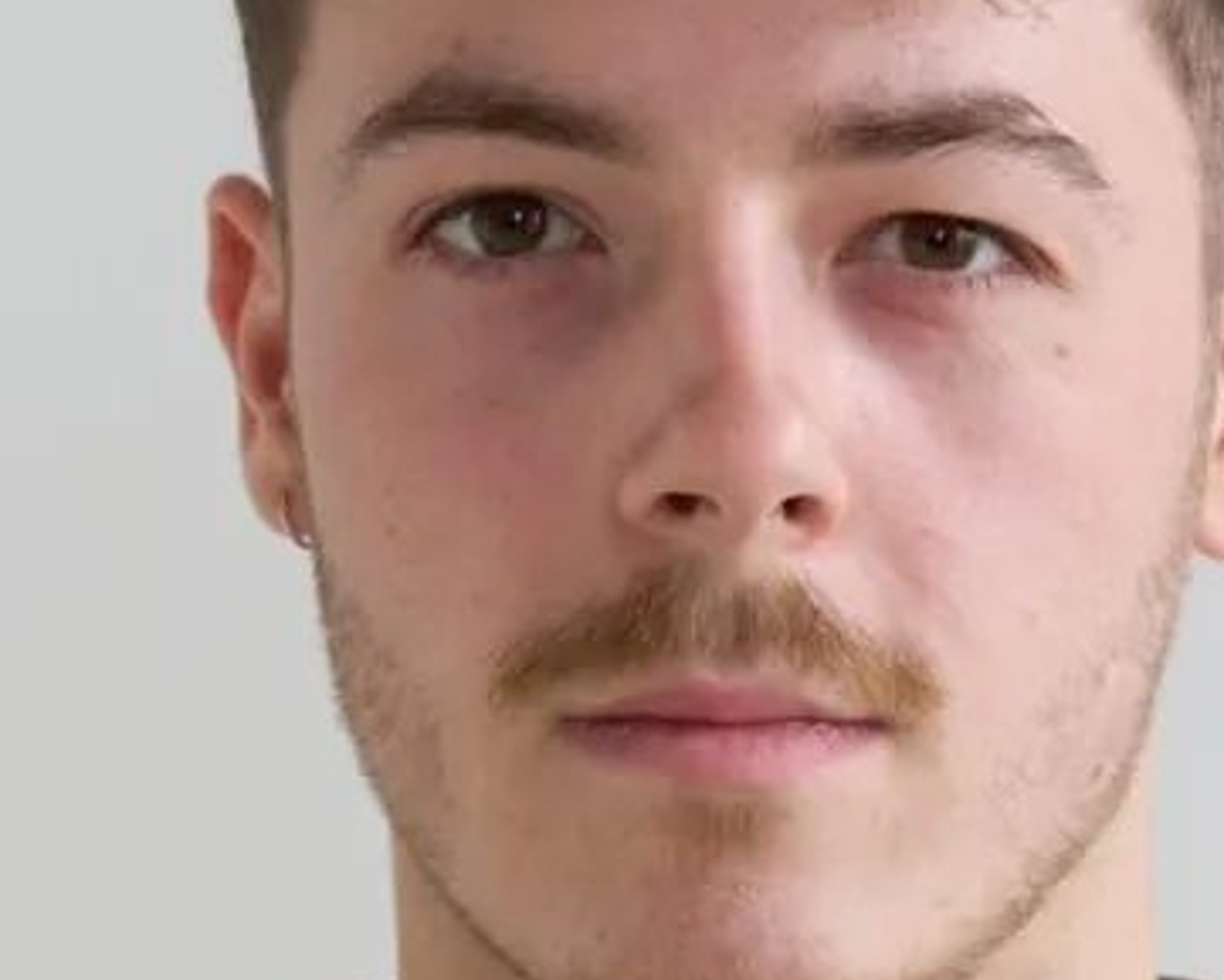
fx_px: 6921
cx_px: 787
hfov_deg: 10.1
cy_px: 899
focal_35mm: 191
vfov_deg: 8.1
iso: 1000
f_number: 6.3
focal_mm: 68
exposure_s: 1/160
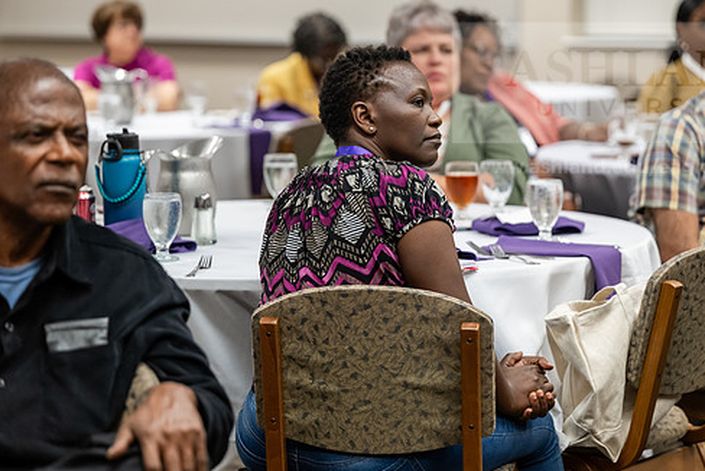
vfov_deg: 11.4
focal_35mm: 120
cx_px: 409
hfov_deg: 17.0
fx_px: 2351
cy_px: 197
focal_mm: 101
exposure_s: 1/160
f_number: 2.8
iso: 1600
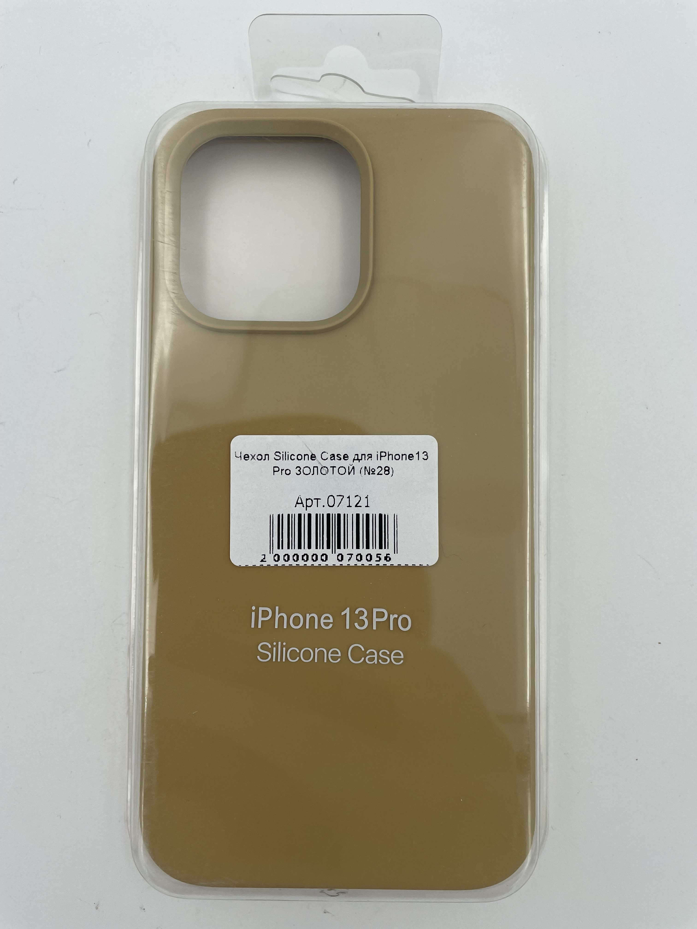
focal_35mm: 26
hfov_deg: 53.1
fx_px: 698
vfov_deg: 67.3
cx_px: 348
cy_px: 464
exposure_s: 1/1770
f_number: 1.6
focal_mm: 4.2
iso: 32
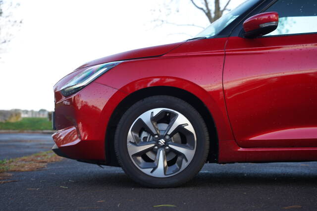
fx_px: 616
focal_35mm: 70
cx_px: 158
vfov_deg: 19.4
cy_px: 106
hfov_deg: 28.9
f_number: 4
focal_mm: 70
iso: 125
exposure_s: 1/80
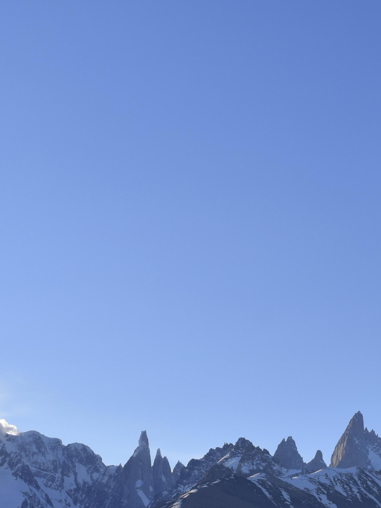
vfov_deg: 24.0
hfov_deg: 18.6
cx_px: 235
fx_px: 1159
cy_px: 456
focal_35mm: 79
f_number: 10
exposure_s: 1/400
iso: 200
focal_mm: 20
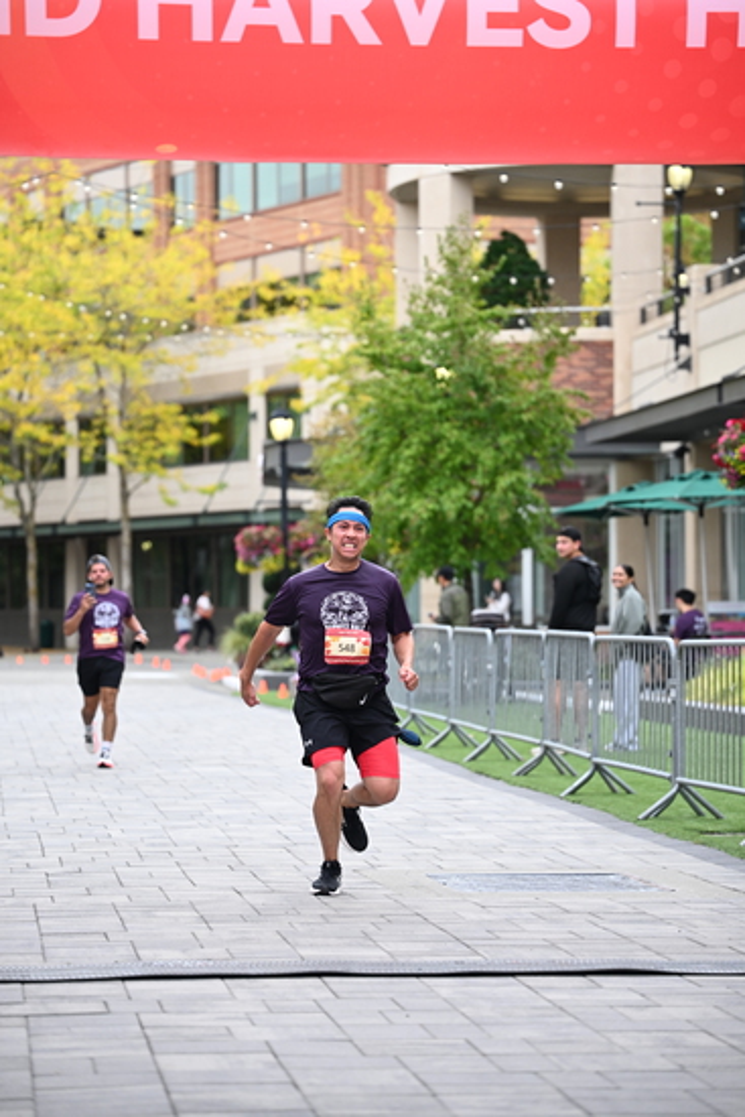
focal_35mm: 98
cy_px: 558
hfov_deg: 14.0
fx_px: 3040
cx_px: 372
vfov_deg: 20.8
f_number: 2.8
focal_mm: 98
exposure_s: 1/2000
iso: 640
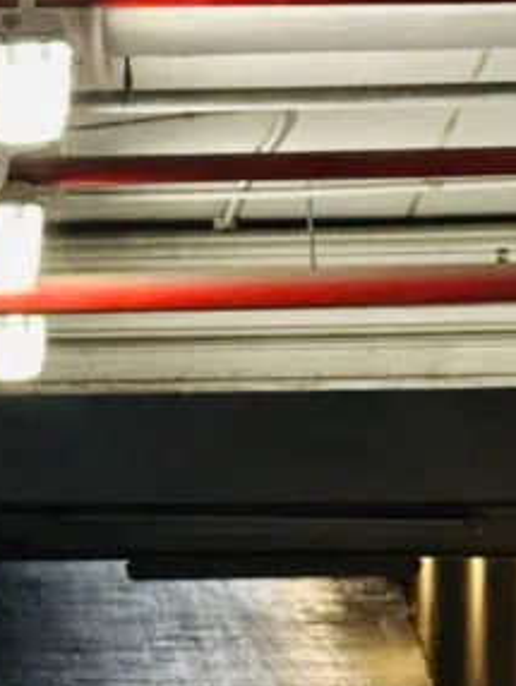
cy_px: 934
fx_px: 7283
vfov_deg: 5.4
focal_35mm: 367
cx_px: -382
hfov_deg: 4.0
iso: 320
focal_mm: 9
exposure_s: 1/33
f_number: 2.8
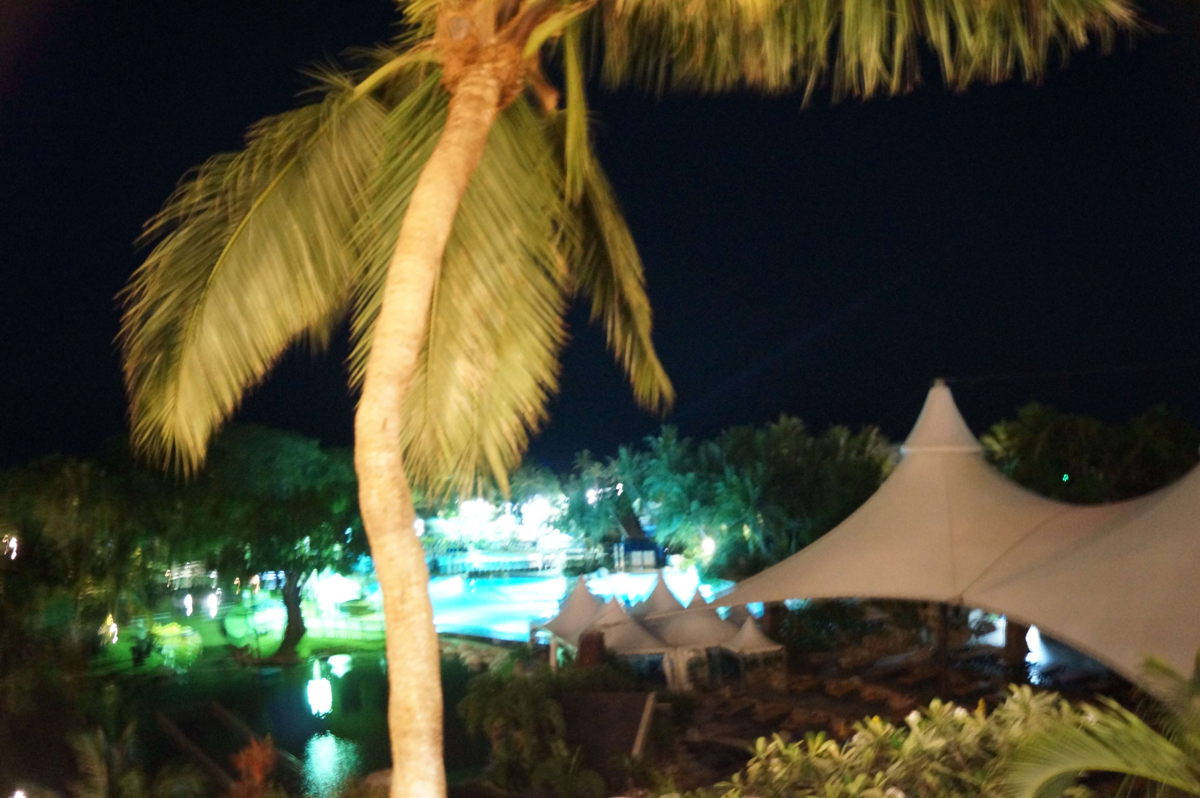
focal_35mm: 27
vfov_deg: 47.8
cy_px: 399
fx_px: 899
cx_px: 600
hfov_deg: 67.4
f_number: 3.5
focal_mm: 18
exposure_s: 1/1.6
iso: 3200
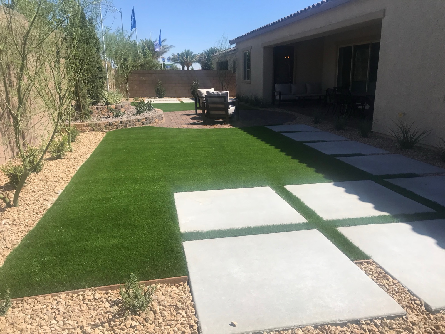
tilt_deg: -13.6
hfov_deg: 63.4
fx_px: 360
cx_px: 222
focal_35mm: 28
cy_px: 167
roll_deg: +0.2
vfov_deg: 49.7
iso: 20
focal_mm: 3.99
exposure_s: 1/3096
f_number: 1.8
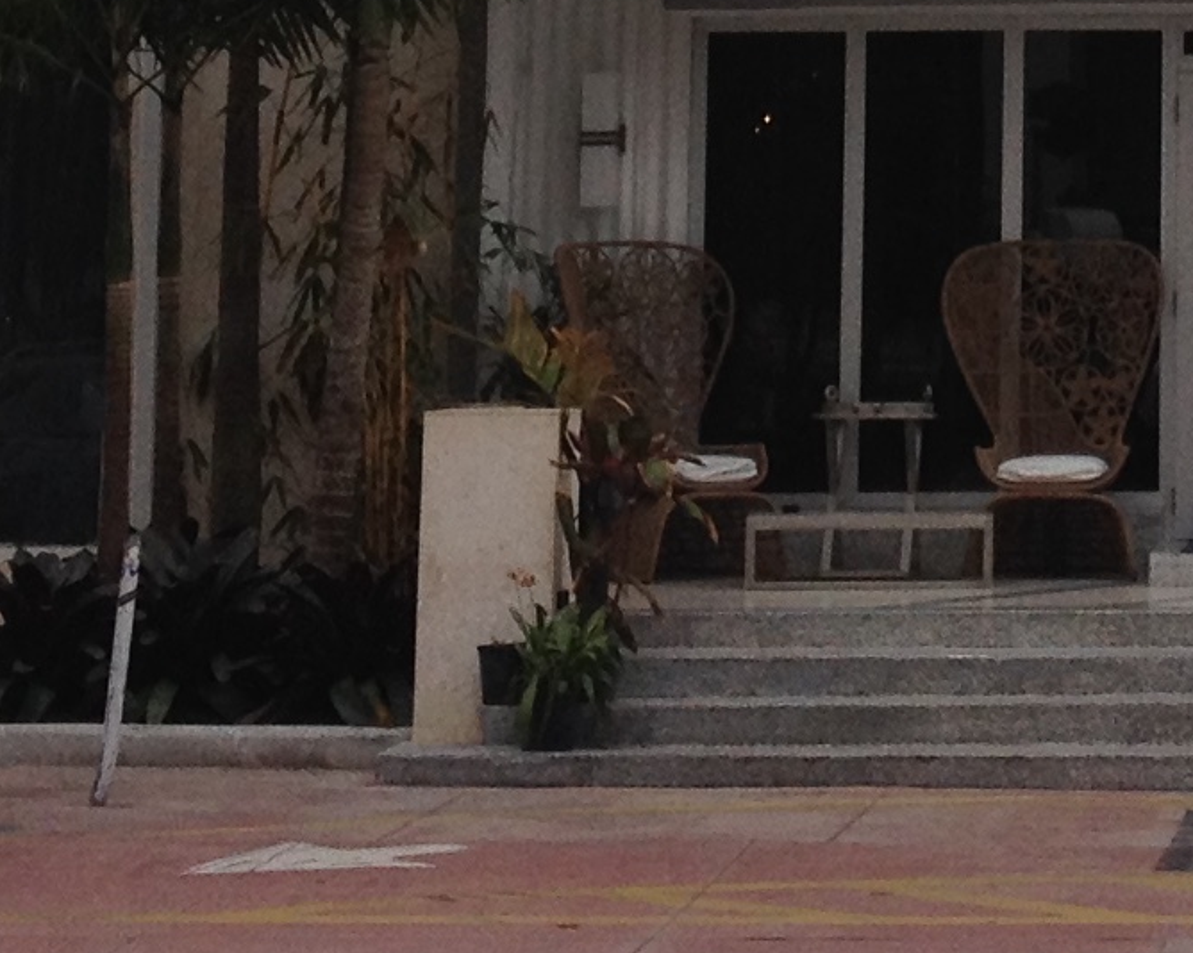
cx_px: 1275
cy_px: -669
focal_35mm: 167
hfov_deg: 11.4
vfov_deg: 8.9
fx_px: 5895
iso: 50
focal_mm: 4.28
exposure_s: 1/1062
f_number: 2.4
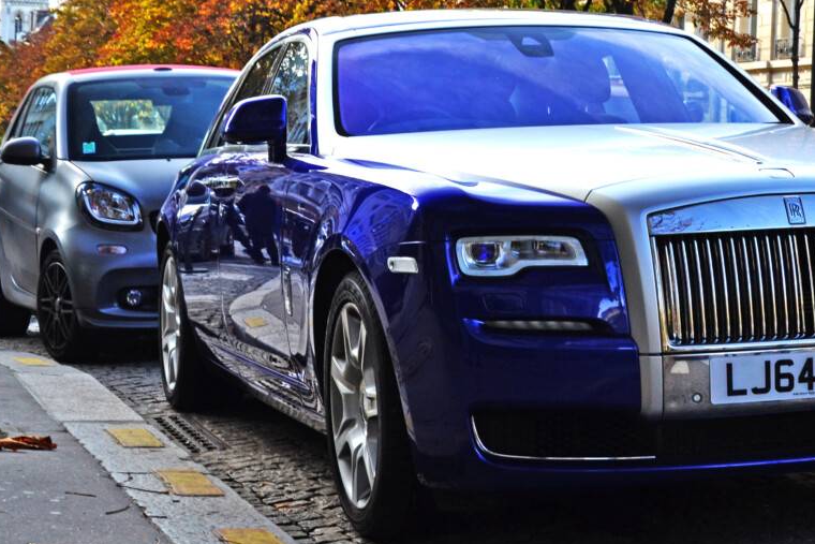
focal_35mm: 90
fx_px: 2038
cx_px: 597
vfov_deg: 15.2
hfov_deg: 22.4
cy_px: 206
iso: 400
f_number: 9
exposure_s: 1/40
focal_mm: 38
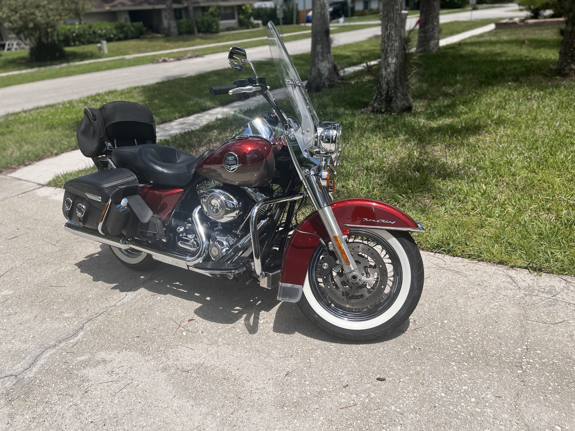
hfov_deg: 67.3
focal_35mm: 26
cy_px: 216
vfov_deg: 53.1
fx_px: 432
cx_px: 288
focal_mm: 5.1
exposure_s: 1/5848
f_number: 1.6
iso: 50
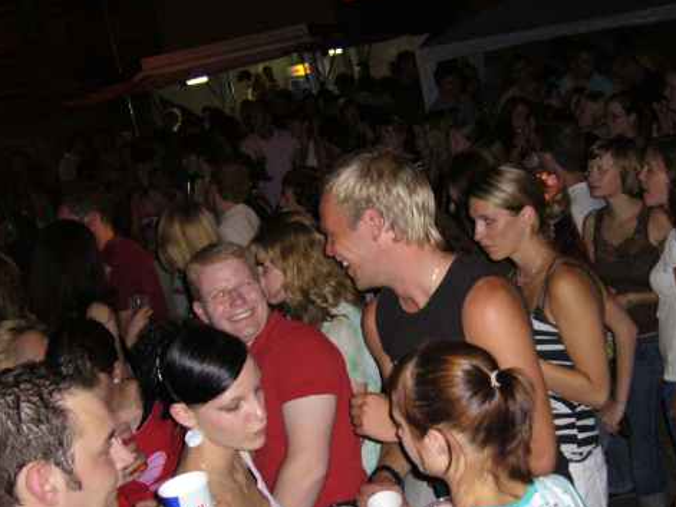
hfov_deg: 36.8
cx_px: 380
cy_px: 295
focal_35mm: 52
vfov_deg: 28.0
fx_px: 1015
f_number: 2.8
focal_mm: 5.8
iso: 250
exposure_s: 1/60
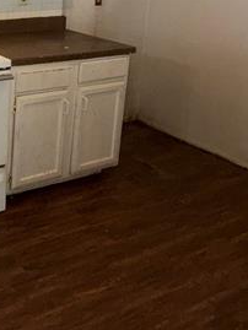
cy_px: 17
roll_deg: +0.1
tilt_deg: -9.4
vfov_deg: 41.9
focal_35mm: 40
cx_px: -95
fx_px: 382
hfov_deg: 28.0
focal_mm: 2.22
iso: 64
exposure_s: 1/60
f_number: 2.2
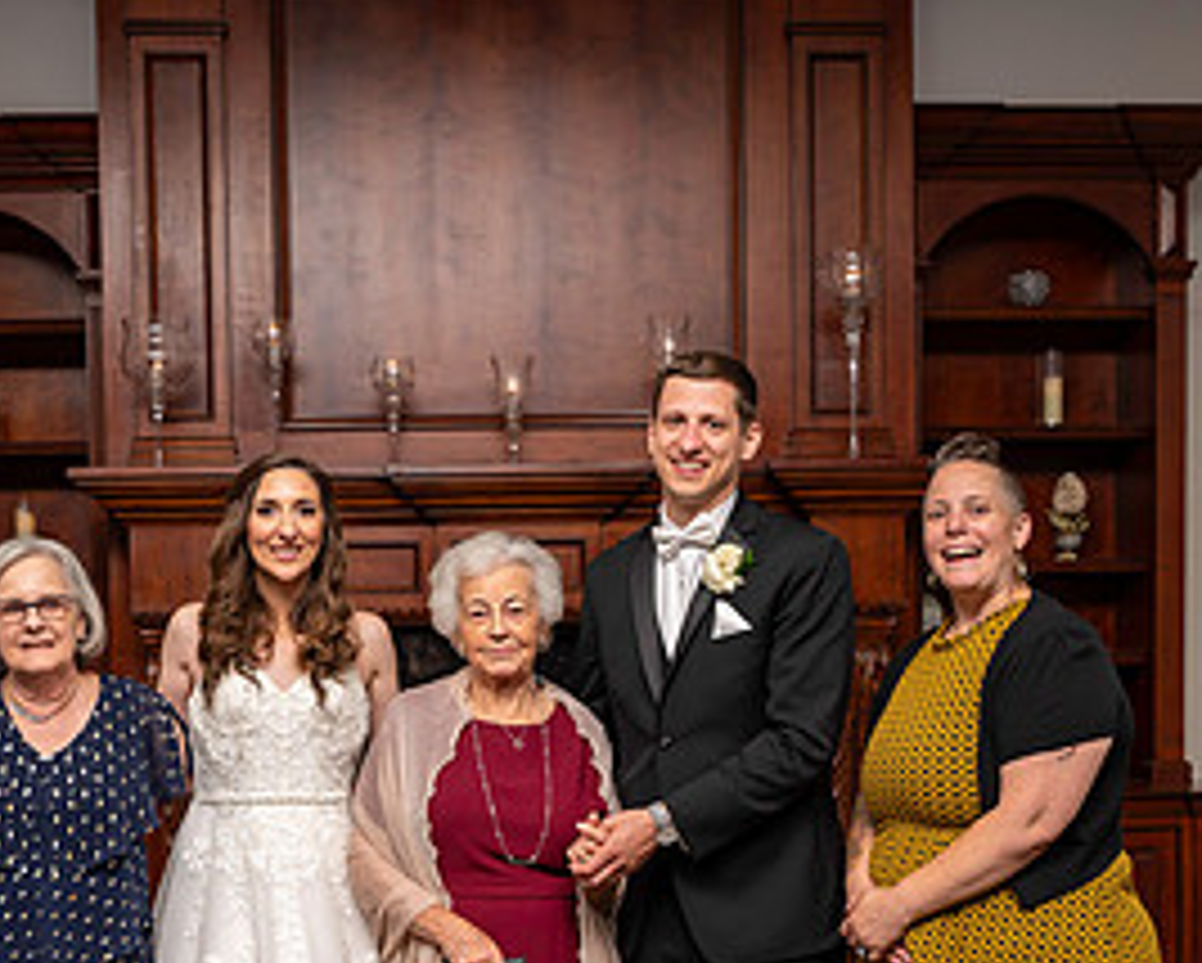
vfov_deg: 27.1
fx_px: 1958
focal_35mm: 55
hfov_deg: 34.0
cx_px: 495
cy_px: 760
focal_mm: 27
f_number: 4.5
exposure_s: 1/125
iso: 800
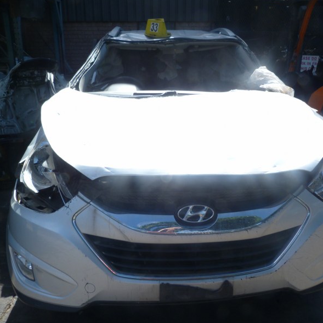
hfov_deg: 54.0
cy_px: 161
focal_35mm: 30
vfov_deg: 54.0
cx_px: 174
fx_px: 317
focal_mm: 4.5
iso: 80
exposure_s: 1/250
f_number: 4.5
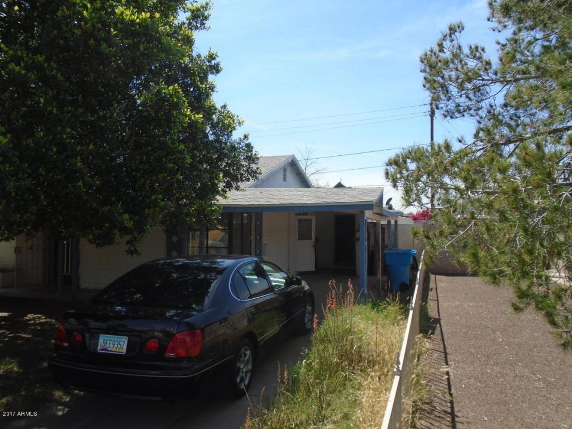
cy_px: 214
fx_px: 430
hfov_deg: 67.3
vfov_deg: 53.1
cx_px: 286
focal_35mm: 26
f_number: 8
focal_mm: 4.6
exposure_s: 1/200
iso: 100
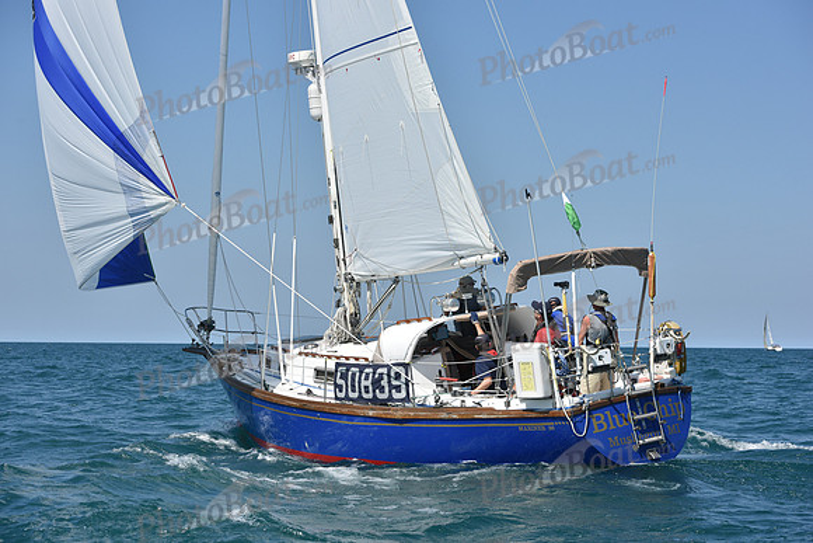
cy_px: 272
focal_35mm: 70
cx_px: 406
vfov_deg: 19.5
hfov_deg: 28.8
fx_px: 1581
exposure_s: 1/1600
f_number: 7.1
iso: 250
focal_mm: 70
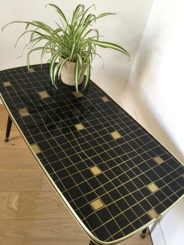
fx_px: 220
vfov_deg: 58.4
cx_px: 92
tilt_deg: -39.9
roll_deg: -11.5
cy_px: 122
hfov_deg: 45.4
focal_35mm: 31
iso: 80
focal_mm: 3.3
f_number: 2.4
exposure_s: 1/33
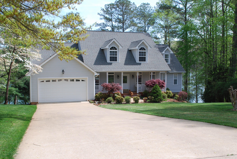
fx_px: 257
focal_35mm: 39
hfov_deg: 49.5
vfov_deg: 34.4
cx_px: 118
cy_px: 80
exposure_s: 1/160
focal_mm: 26
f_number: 9
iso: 200
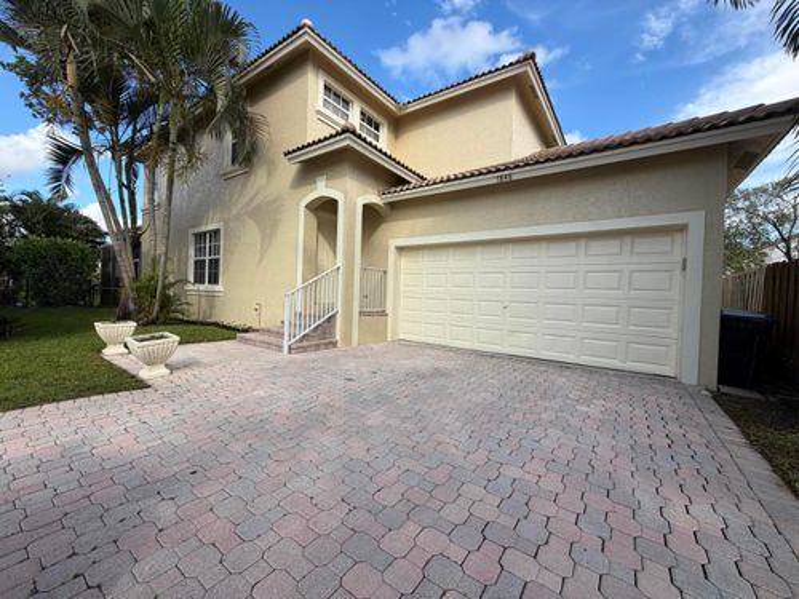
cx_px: 400
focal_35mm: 14
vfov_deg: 85.7
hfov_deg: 102.1
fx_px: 323
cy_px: 300
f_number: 2.2
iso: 40
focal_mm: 2.22
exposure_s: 1/613
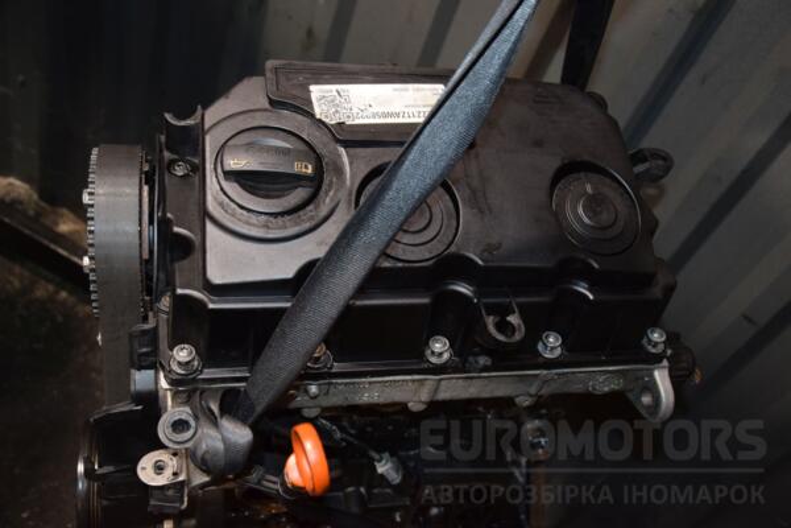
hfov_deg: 51.3
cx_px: 396
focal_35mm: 38
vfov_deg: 35.5
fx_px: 824
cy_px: 264
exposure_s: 1/60
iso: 800
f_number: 5
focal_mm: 25
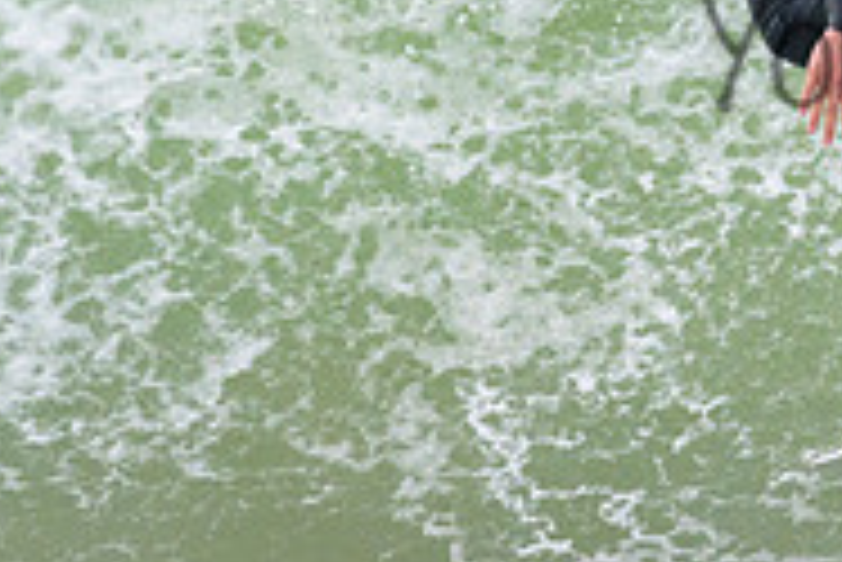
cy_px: 2
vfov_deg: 0.6
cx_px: 1162
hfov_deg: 0.8
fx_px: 58094
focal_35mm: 2482
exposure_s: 1/2000
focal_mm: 800
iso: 2500
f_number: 11
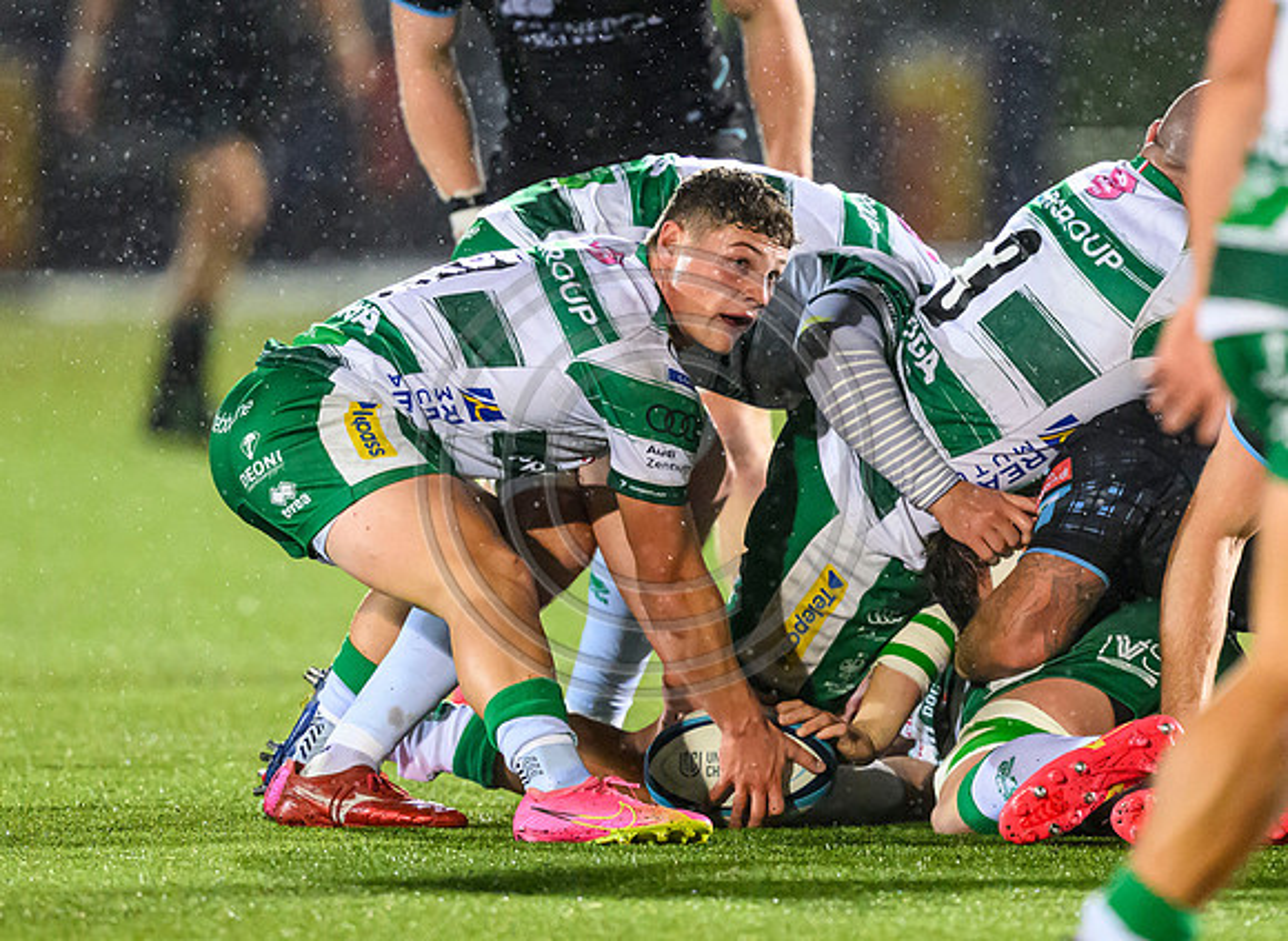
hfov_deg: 2.5
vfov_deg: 1.8
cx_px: 655
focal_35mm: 809
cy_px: 501
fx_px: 29833
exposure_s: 1/1000
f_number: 3.2
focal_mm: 400
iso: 8000
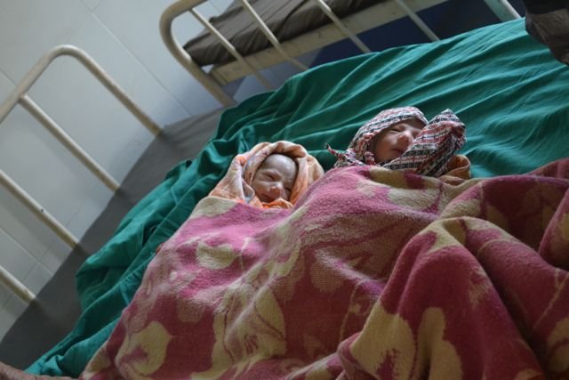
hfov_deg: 29.9
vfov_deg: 20.2
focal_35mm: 68
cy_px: 190
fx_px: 1067
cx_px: 284
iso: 800
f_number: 5.3
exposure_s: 1/15
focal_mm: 45
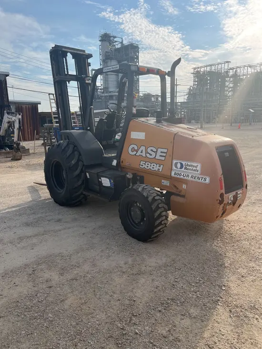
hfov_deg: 53.1
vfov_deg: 67.3
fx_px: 262
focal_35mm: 26
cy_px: 174
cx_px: 131
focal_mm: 5.1
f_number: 1.6
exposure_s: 1/2967
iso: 50
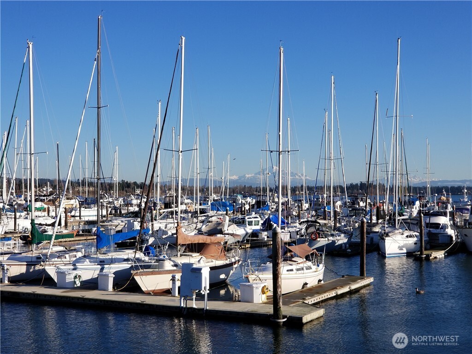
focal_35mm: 52
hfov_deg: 36.8
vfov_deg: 28.0
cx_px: 236
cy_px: 177
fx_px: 709
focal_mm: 6
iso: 25
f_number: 2.4
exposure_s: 1/1045
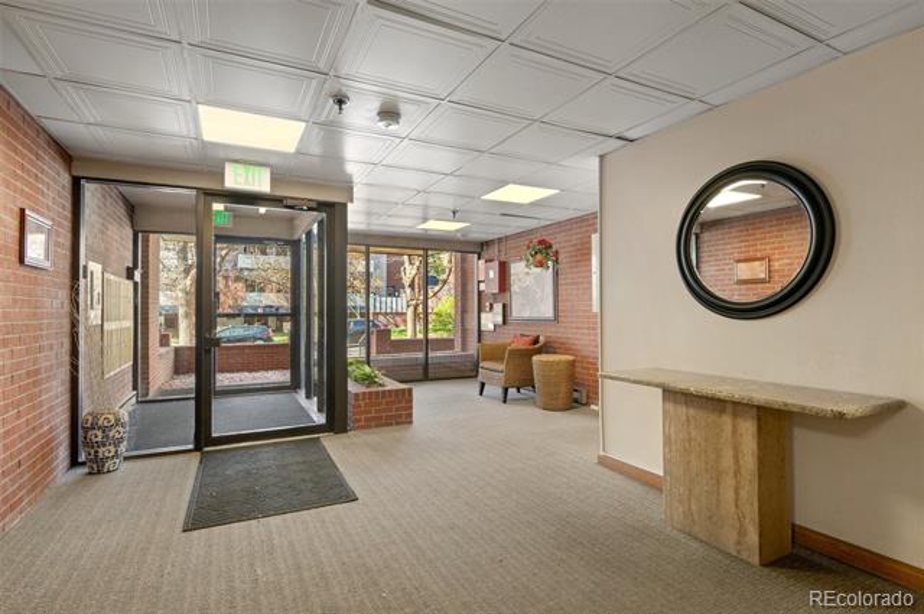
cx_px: 462
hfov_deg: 93.3
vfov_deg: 70.3
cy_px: 307
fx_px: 436
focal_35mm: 17
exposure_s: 1/10
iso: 400
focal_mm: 17
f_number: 8
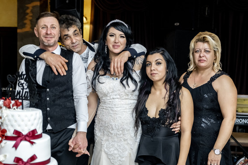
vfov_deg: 24.6
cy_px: 86
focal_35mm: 55
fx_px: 379
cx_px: 114
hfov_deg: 36.2
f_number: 2.8
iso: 1600
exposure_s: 1/125
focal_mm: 32.1
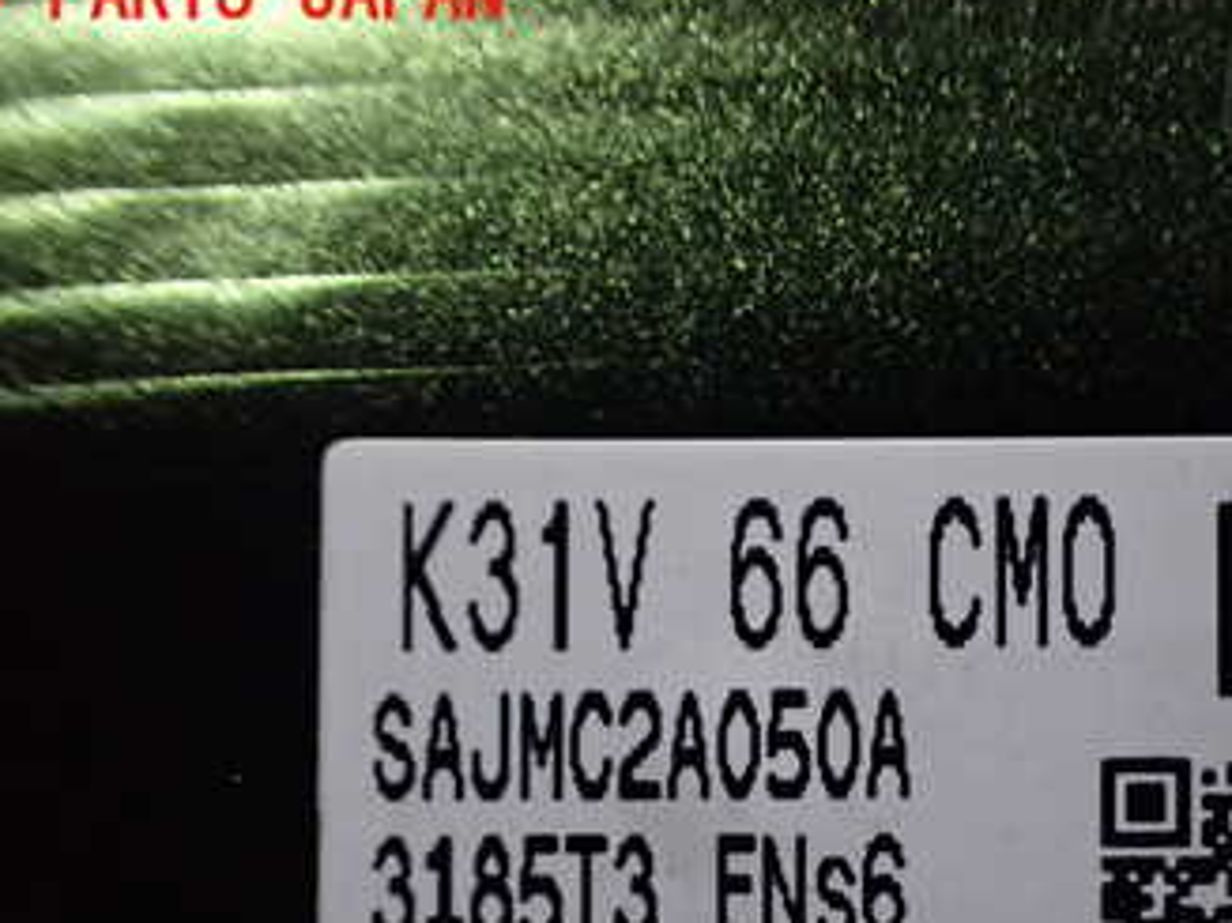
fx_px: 1957
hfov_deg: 34.1
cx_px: 949
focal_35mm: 55
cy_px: 795
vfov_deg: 25.9
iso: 800
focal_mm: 5.4
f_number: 2.3
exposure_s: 1/40
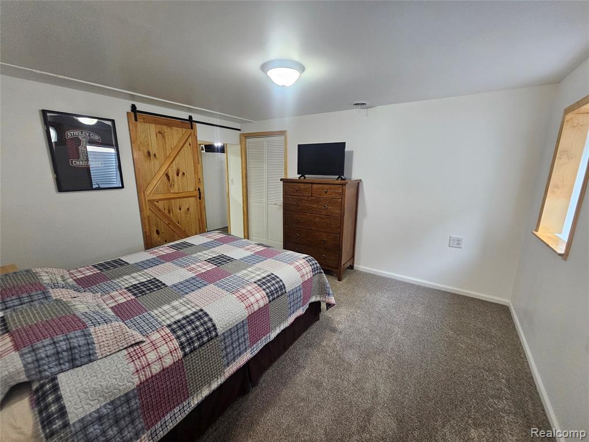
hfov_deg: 106.2
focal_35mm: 13
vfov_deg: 89.9
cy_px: 221
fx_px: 221
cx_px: 294
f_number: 2.2
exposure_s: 1/60
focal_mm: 2.2
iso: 320
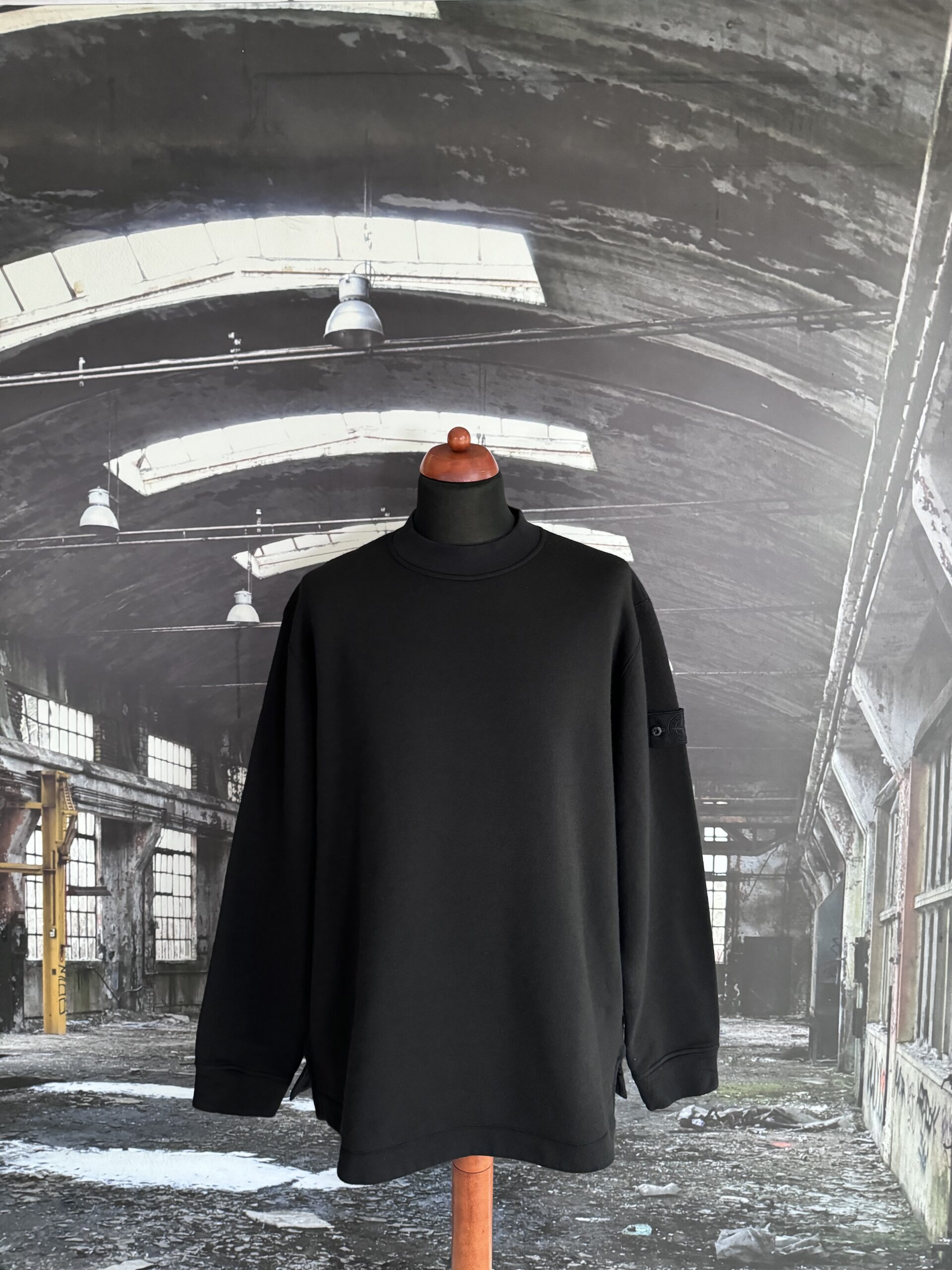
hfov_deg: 56.8
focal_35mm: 24
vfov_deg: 71.6
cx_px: 476
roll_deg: -0.6
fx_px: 880
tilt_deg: -8.4
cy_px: 635
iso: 1000
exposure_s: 1/40
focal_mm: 6.76
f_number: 1.78
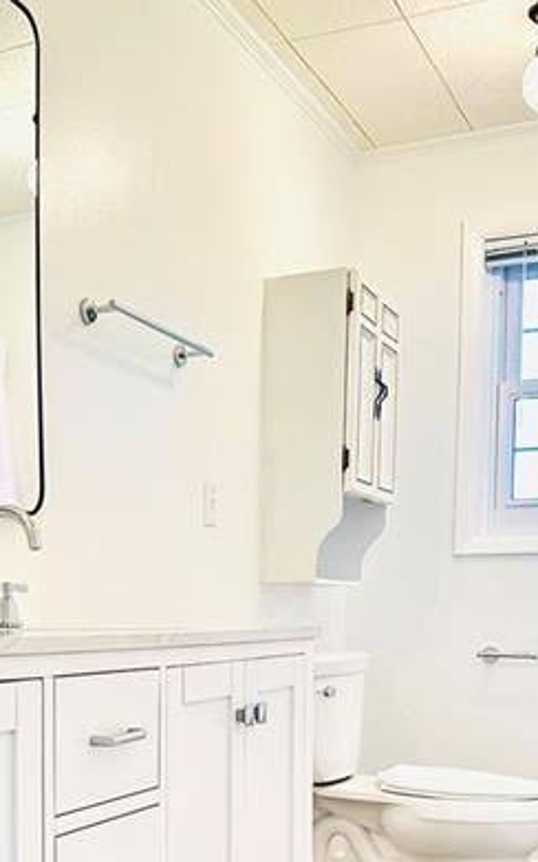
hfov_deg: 25.3
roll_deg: +0.0
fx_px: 1174
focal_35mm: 50
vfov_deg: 38.8
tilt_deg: -3.3
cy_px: 686
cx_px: 99
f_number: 1.78
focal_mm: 6.76
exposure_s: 1/60
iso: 125
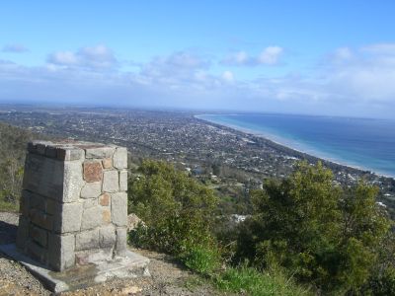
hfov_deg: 49.0
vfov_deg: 37.7
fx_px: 434
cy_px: 148
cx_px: 198
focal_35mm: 38
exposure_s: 1/200
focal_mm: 7.9
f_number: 8
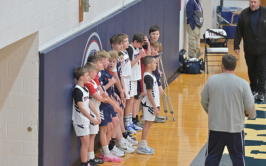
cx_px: 133
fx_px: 1486
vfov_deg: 6.4
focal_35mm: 205
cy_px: 82
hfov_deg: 10.2
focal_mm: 200
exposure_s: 1/400
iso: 3200
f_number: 4
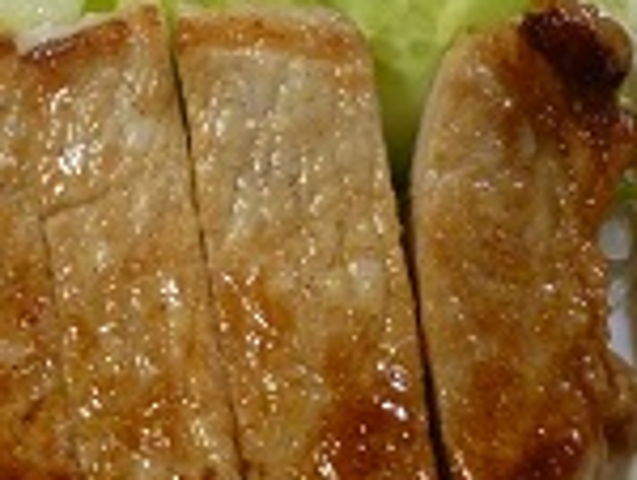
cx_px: 365
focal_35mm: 82
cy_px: 72
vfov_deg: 17.8
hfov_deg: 23.8
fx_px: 1511
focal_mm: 5
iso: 400
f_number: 3.1
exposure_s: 1/20
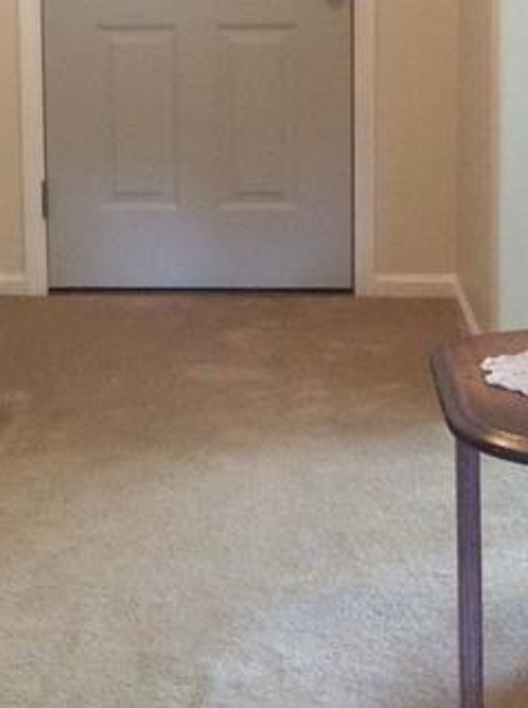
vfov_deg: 25.0
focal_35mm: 77
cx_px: 223
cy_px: 142
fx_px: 1571
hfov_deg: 19.1
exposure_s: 1/24
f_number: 2.4
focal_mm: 3.3
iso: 160
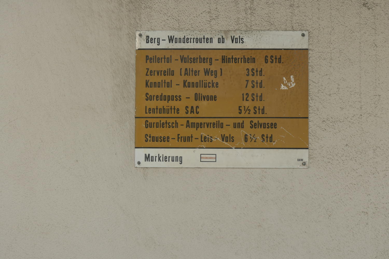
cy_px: 130
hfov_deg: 23.1
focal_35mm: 88
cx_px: 194
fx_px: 951
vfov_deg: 15.5
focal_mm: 32.2
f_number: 5
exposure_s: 1/800
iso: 200
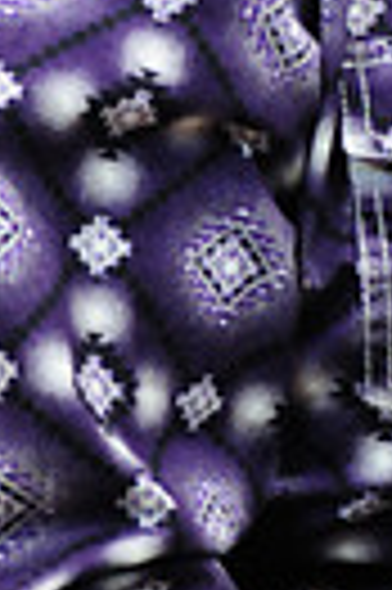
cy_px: -680
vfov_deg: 4.4
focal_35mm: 464
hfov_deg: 3.0
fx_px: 7598
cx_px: 421
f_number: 4
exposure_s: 1/125
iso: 1250
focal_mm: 70
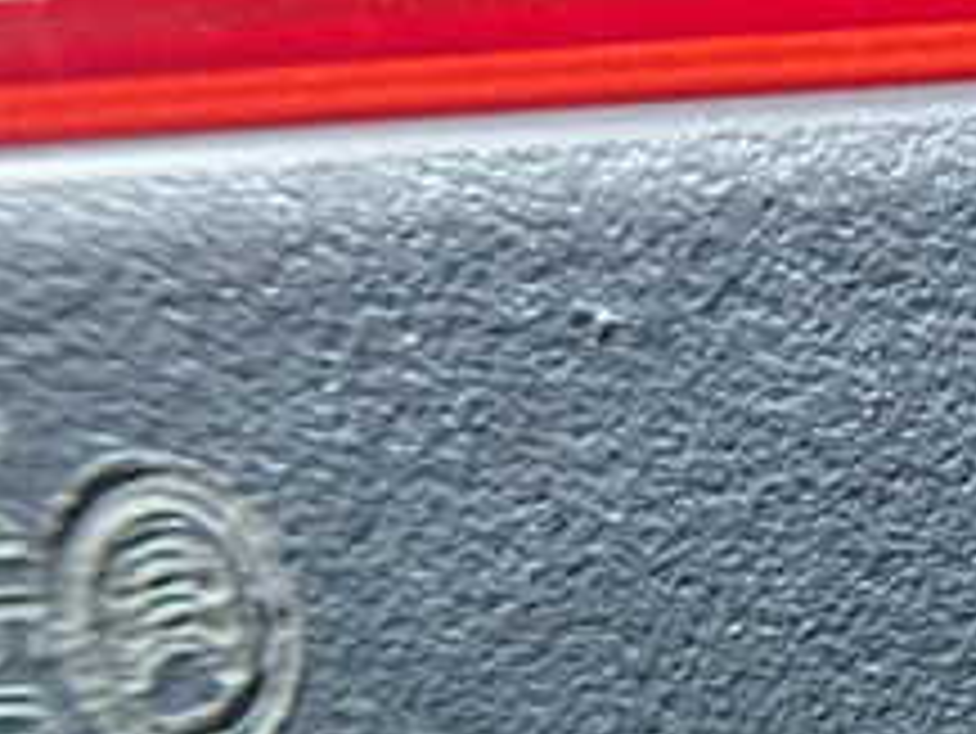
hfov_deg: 21.3
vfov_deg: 17.6
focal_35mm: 83
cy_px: 612
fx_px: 2341
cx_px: 1268
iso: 800
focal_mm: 5.5
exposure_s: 1/60
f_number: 2.3
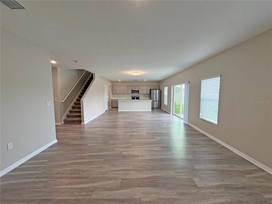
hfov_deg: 102.1
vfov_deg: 85.7
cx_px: 136
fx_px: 110
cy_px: 102
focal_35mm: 14
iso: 125
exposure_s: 1/120
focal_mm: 2.22
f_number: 2.2
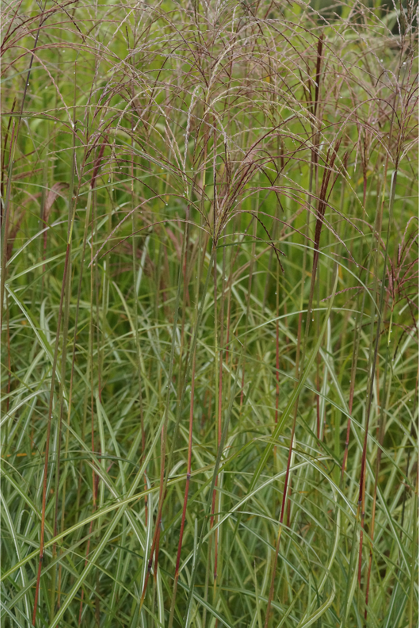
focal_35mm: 150
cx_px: 210
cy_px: 314
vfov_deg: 13.7
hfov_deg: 9.1
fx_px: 2619
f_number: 6.3
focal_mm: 100
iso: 1600
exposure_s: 1/160
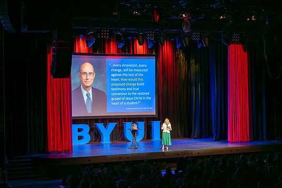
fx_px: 673
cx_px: 137
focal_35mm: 86
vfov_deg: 16.0
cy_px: 81
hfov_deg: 23.7
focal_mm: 75
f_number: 2.8
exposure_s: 1/200
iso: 400
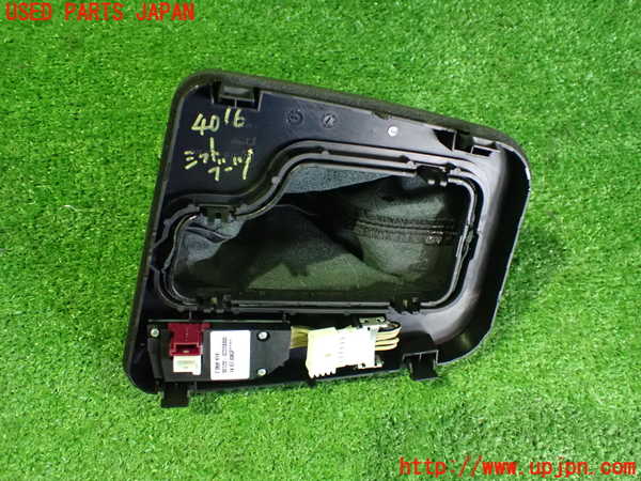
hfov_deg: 60.0
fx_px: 556
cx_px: 320
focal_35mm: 30
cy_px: 240
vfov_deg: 46.8
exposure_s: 1/30
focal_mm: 5.4
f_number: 2.3
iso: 1600
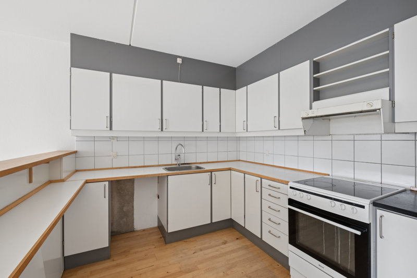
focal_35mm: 16
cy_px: 139
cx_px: 208
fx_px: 185
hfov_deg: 96.7
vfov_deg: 73.7
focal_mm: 16
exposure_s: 1/1.25
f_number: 9
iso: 160
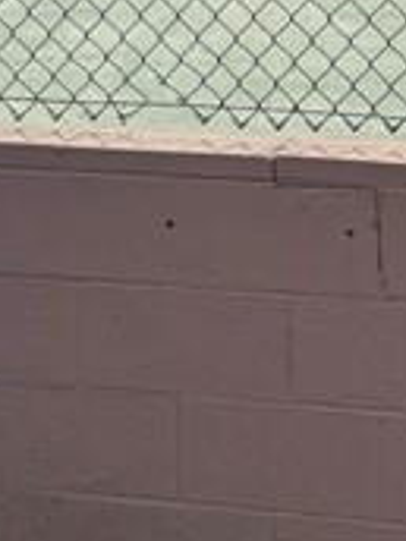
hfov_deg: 10.2
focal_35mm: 143
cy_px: -113
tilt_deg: -7.3
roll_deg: +1.3
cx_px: 478
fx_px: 2236
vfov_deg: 13.4
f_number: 1.78
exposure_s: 1/2833
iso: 80
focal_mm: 6.76
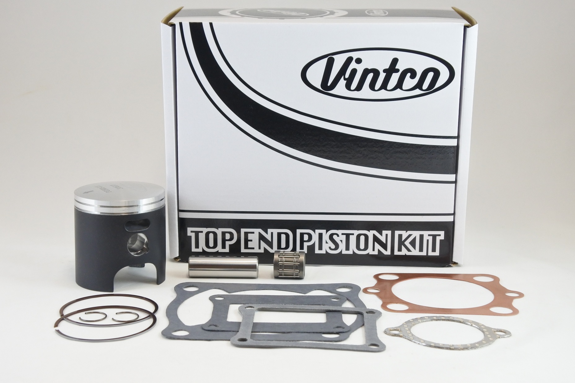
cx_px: 288
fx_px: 894
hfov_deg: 35.6
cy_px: 192
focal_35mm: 56
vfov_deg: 24.2
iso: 720
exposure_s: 1/125
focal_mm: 21
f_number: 4.8
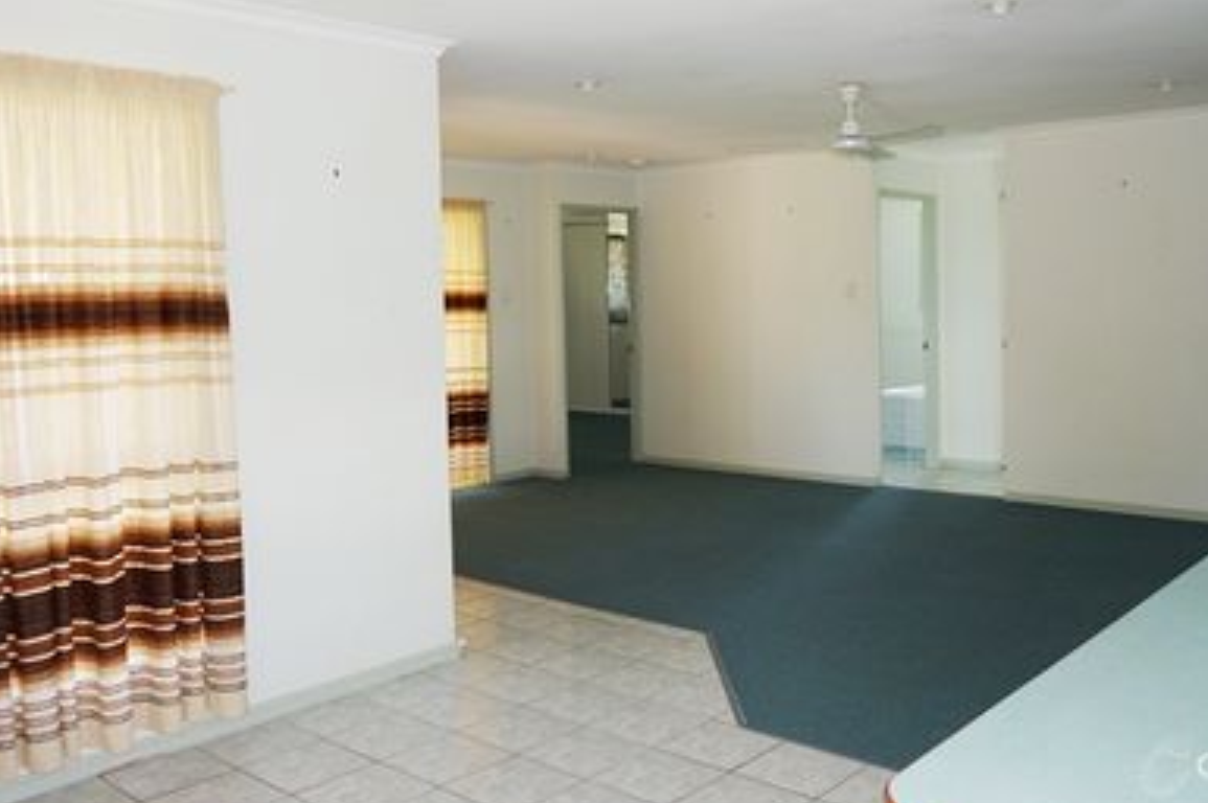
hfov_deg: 57.2
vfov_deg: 39.8
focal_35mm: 33
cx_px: 656
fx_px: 1106
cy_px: 337
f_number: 4
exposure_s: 1/60
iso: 250
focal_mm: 18
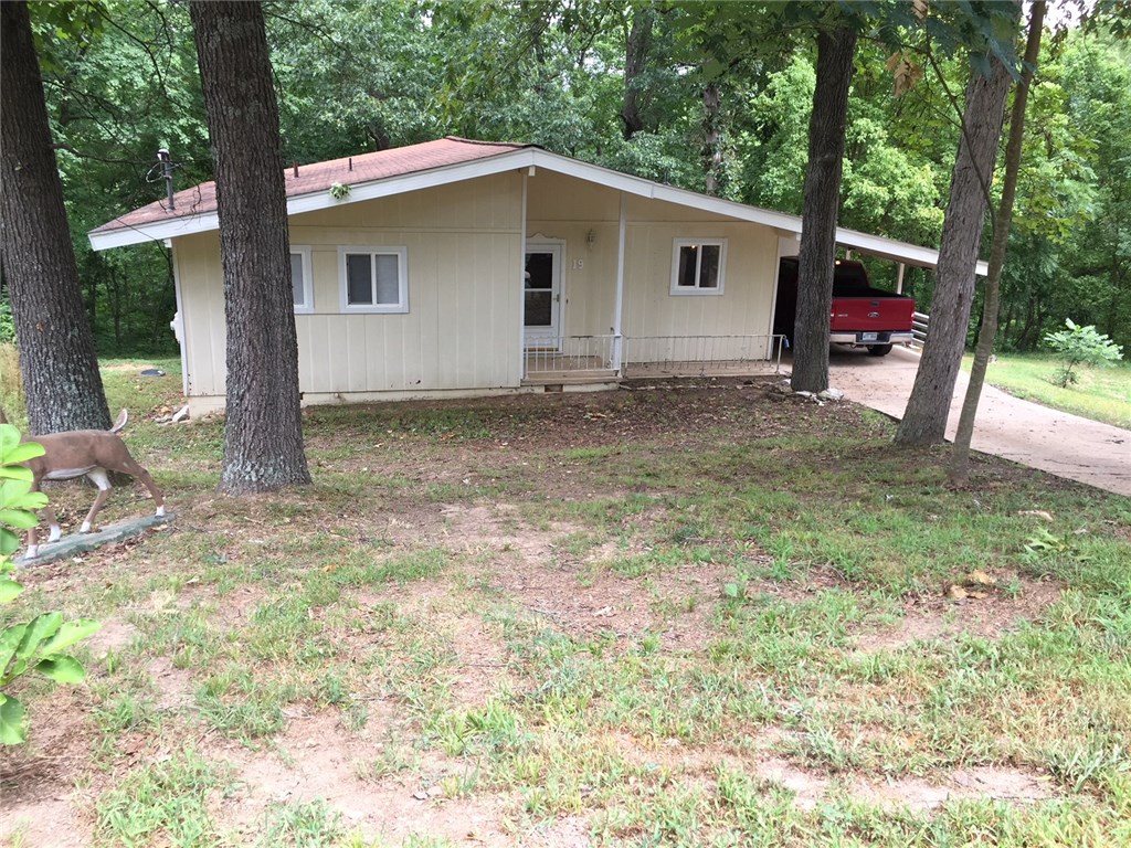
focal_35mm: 29
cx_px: 566
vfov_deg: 48.2
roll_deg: -3.5
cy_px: 424
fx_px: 948
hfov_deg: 61.7
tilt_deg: -16.2
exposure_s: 1/161
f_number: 2.2
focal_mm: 4.15
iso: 32
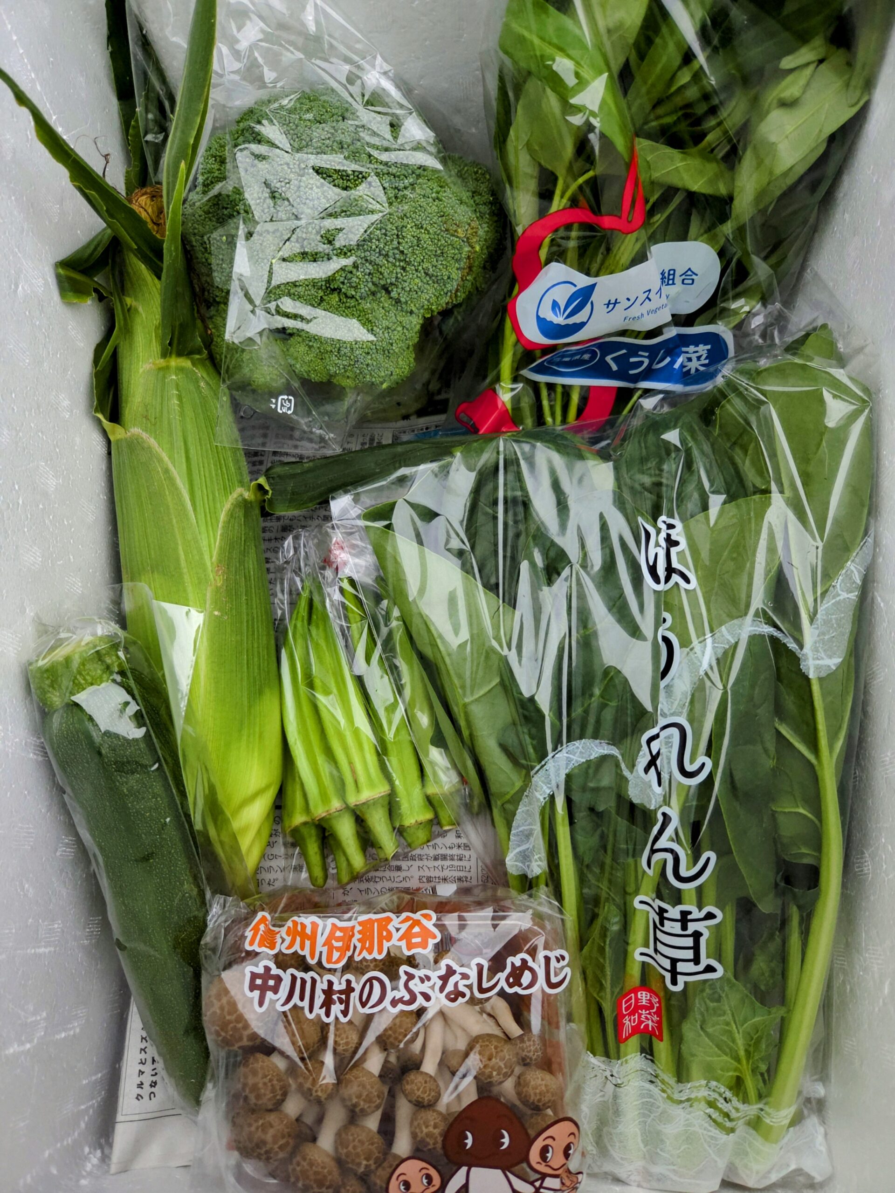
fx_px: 793
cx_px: 448
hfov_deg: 58.9
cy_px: 596
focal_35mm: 23
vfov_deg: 73.9
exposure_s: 1/566
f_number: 1.8
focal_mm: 5.4
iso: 50
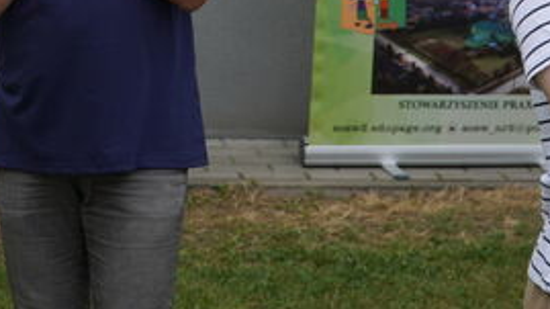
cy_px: -89
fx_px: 1976
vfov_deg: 8.8
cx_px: 72
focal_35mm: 136
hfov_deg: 15.7
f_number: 4.5
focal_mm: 29
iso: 100
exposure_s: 1/500
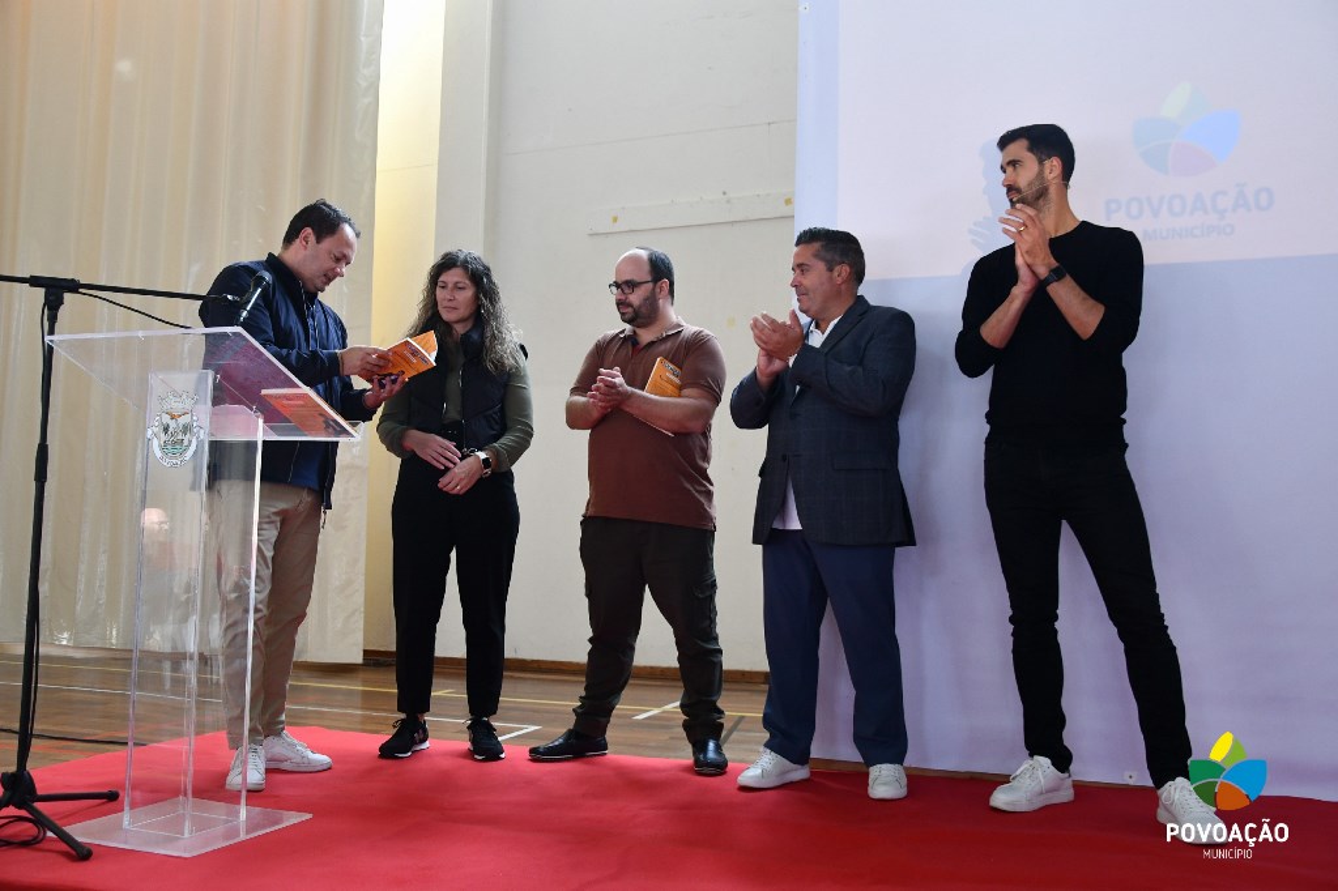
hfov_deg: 60.3
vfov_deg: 42.3
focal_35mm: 31
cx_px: 669
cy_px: 446
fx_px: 1152
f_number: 3.8
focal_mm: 21
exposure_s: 1/200
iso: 800
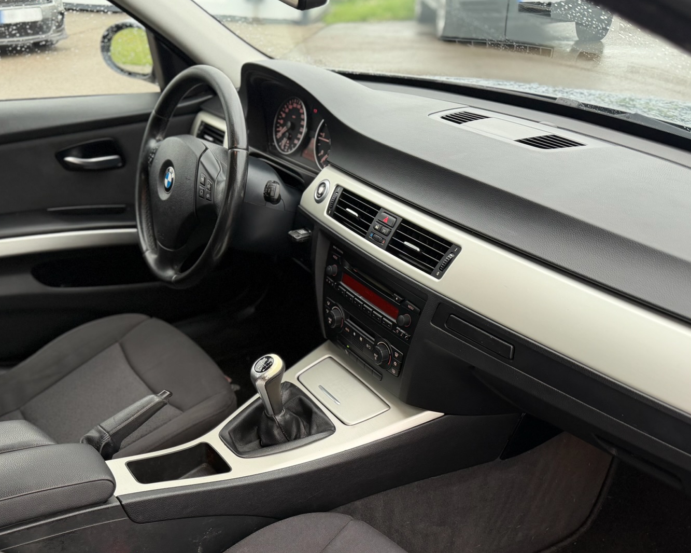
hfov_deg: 49.8
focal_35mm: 36
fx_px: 736
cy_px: 384
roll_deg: -0.6
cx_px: 258
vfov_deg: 40.5
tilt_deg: -32.8
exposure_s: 1/121
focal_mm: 6.76
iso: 160
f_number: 1.78
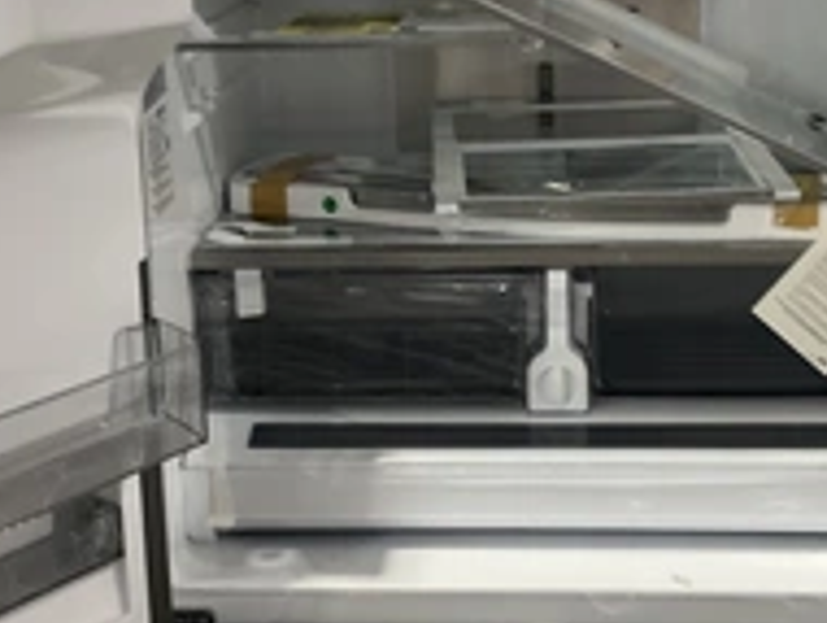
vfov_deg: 23.9
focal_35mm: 61
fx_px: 1459
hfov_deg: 31.6
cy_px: 174
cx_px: 453
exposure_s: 1/60
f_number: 1.8
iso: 100
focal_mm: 3
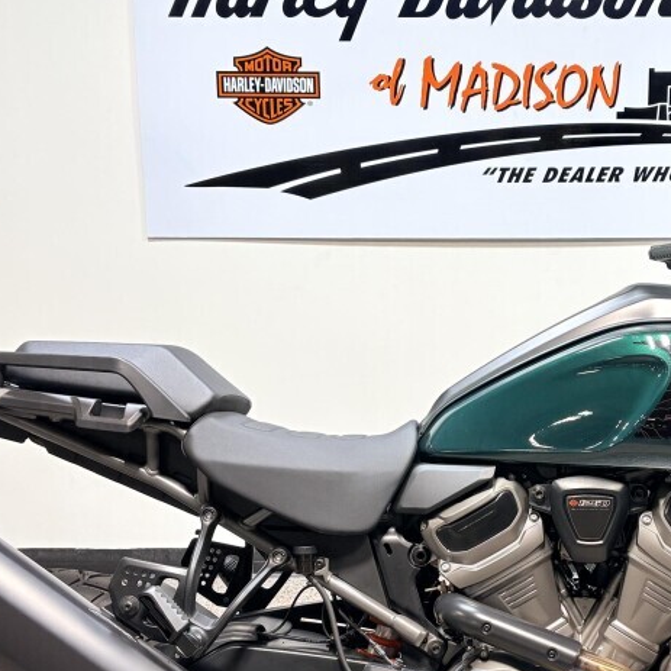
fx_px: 1162
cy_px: 385
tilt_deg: -11.6
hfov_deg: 31.7
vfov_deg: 32.1
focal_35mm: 53
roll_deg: +0.0
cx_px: 496
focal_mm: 5.96
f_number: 1.6
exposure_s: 1/120
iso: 40
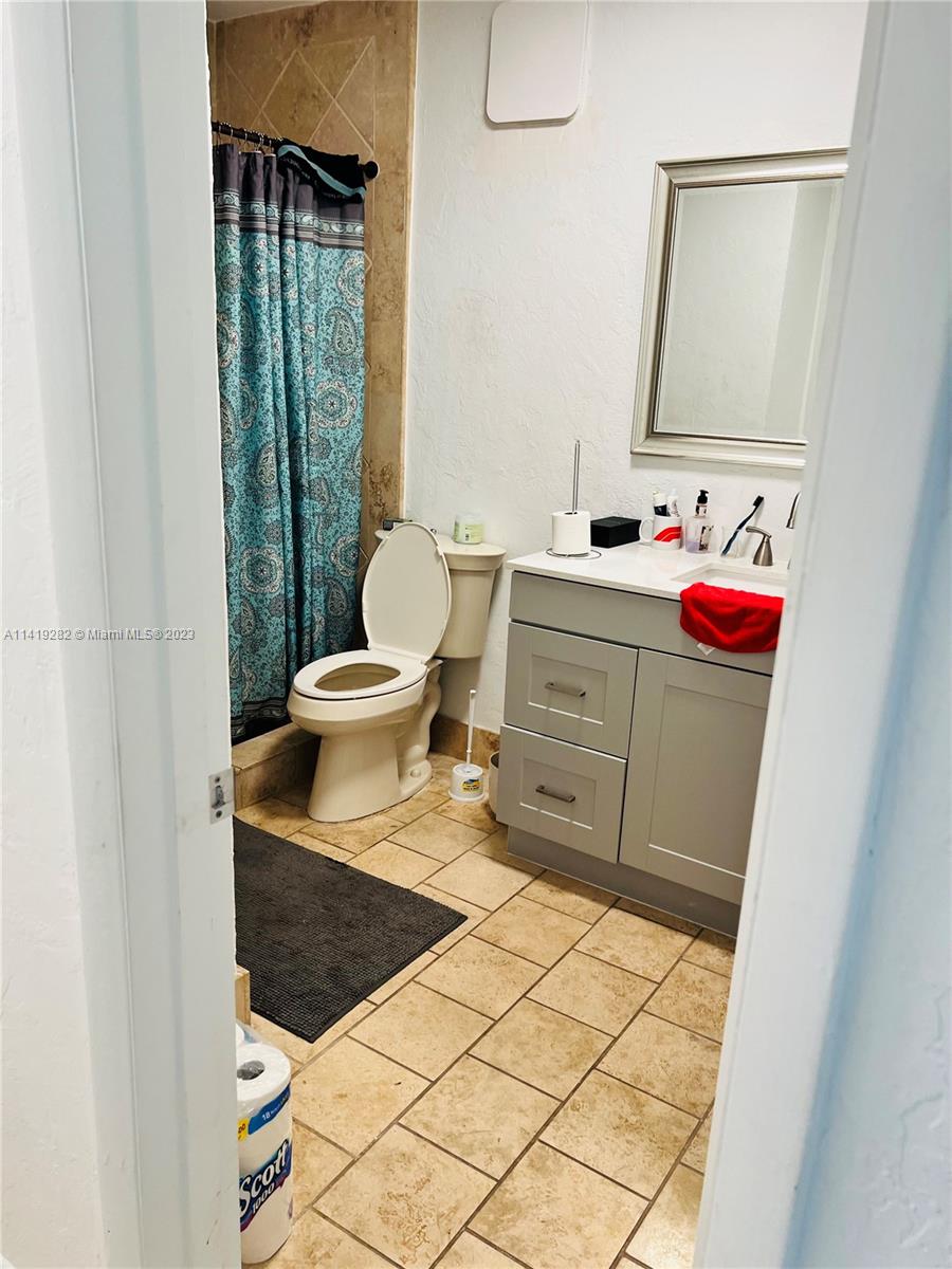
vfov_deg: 67.3
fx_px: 953
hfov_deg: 53.1
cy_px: 634
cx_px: 476
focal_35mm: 26
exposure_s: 1/120
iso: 125
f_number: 1.5
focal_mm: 5.7
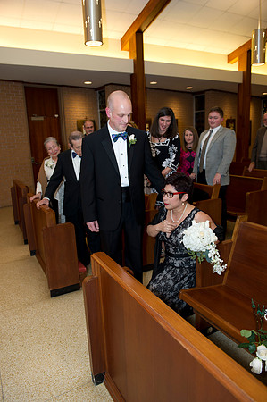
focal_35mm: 26
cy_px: 201
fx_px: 290
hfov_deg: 49.5
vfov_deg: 69.4
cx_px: 134
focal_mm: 26
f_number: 4
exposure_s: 1/200
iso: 1600
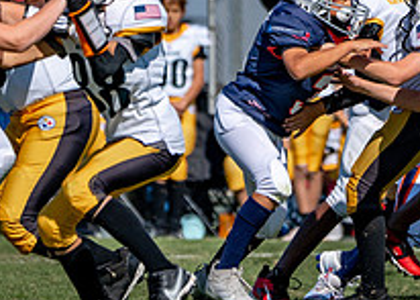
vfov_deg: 2.0
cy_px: 11
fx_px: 8776
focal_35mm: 736
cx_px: 410
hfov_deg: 2.7
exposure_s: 1/2000
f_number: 5.6
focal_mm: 241
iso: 125
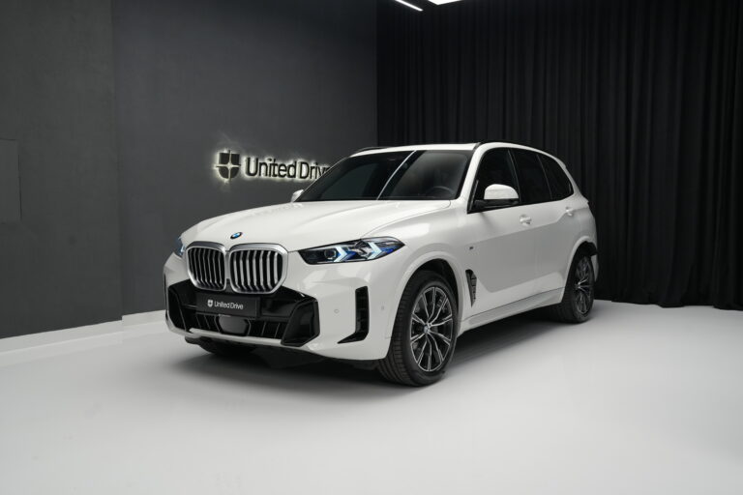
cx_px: 372
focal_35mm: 35
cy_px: 248
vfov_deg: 37.9
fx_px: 722
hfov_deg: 54.4
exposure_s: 1/40
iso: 1250
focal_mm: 35
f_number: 6.3
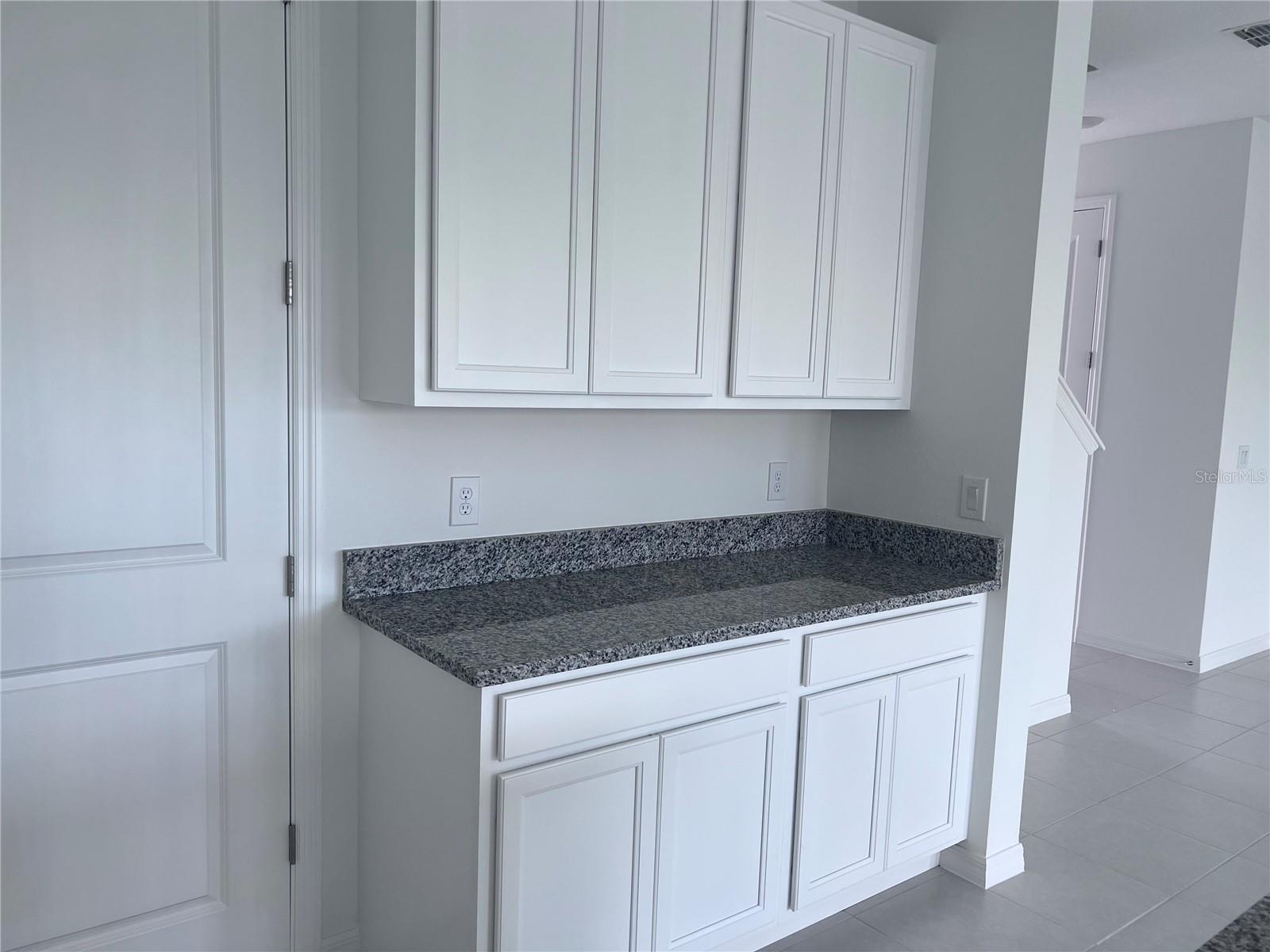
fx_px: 954
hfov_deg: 67.3
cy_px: 476
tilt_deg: -7.2
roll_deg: -2.3
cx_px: 635
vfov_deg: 53.1
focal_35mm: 26
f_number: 1.5
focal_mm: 5.7
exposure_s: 1/163
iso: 64
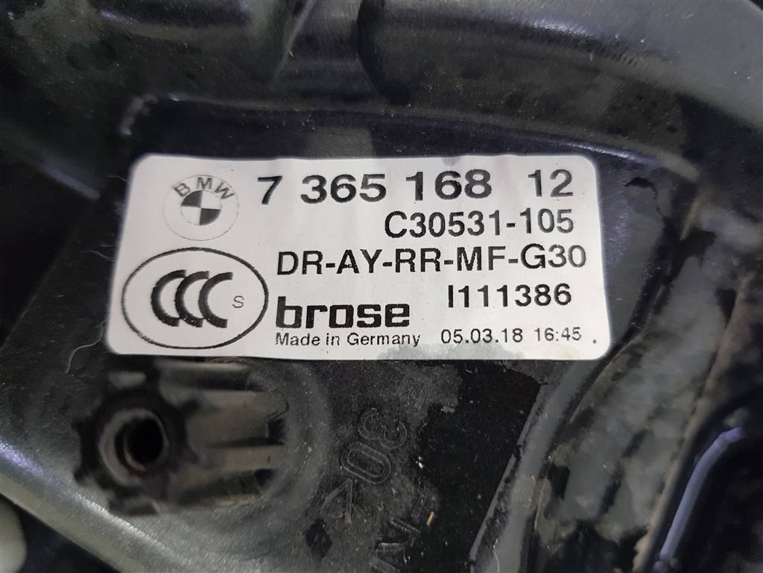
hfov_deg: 67.3
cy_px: 286
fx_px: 573
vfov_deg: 53.1
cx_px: 382
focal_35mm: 26
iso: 200
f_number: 1.7
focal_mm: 4.2
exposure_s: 1/100
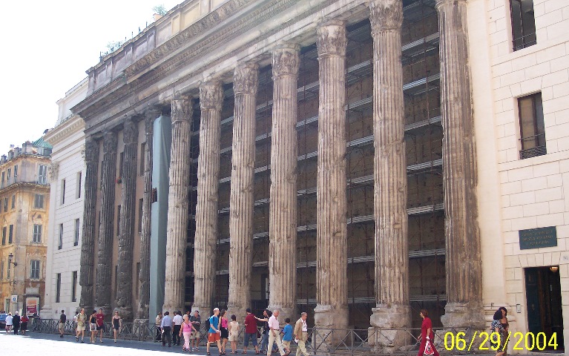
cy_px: 174
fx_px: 652
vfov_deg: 30.6
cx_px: 292
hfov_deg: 47.2
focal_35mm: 42
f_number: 2.8
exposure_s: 1/500
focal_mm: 8
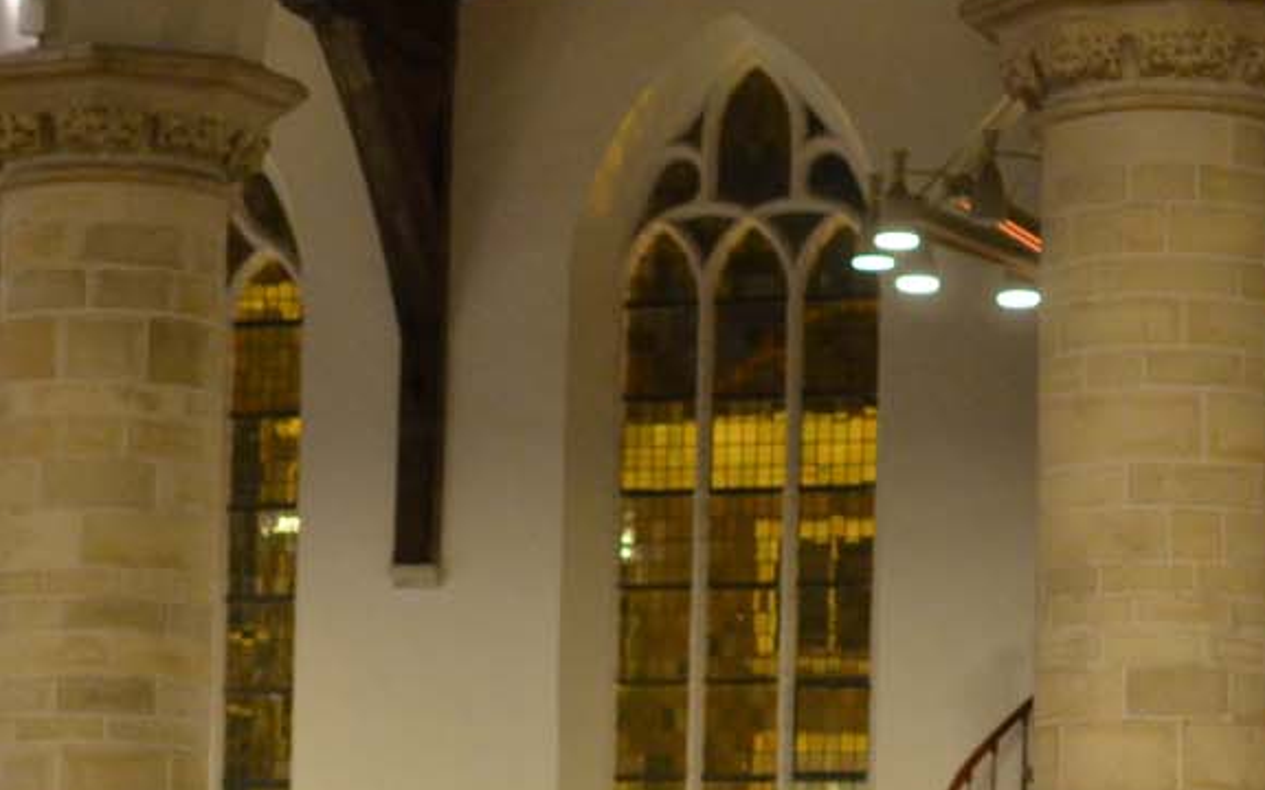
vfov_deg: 8.7
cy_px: 665
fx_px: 5186
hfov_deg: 13.9
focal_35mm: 150
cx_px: 512
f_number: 1.8
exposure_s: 1/60
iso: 1600
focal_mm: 35
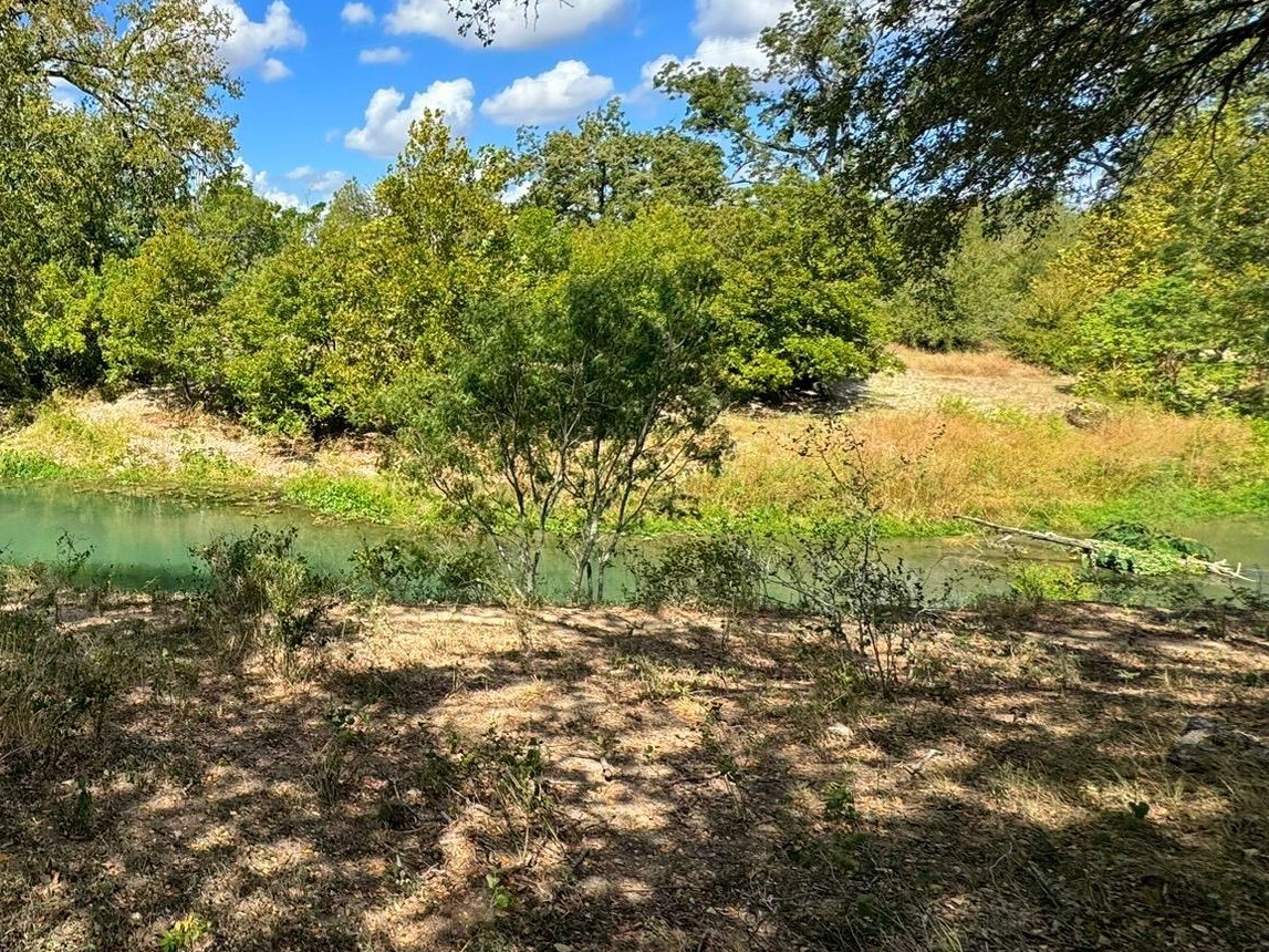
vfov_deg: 54.8
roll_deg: -1.0
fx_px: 916
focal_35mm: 25
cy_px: 445
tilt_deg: -1.3
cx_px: 173
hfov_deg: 60.8
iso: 40
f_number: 2.2
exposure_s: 1/440
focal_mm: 2.22
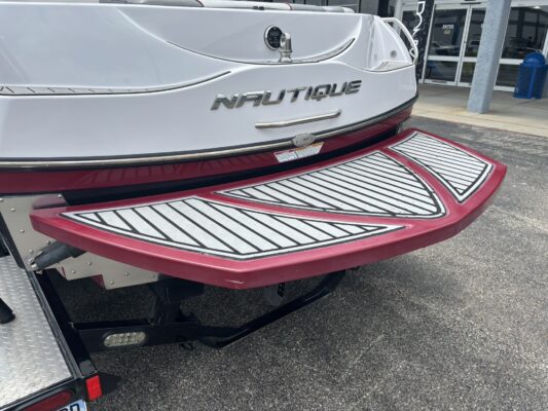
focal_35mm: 26
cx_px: 274
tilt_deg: -20.8
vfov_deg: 53.1
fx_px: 412
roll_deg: -2.6
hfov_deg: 67.3
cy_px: 206
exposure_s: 1/2062
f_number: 1.6
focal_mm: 5.96
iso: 50
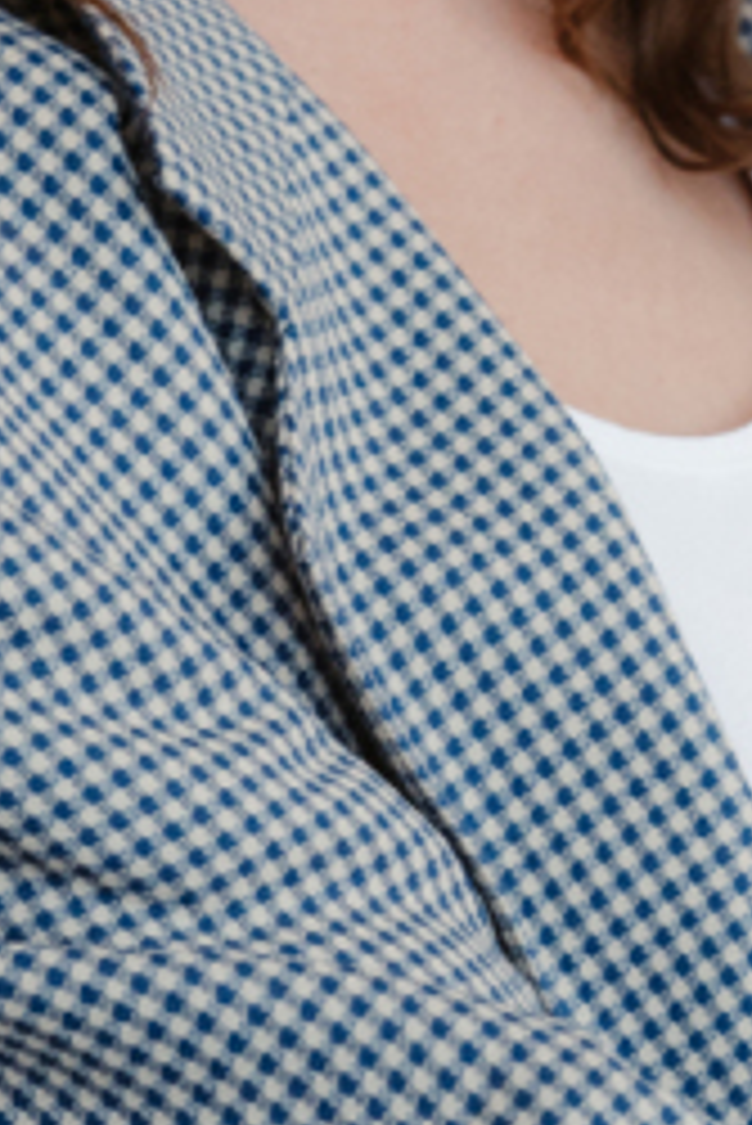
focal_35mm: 192
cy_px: 670
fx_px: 6007
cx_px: 72
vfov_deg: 10.7
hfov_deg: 7.1
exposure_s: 1/500
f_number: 4.5
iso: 1250
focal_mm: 40
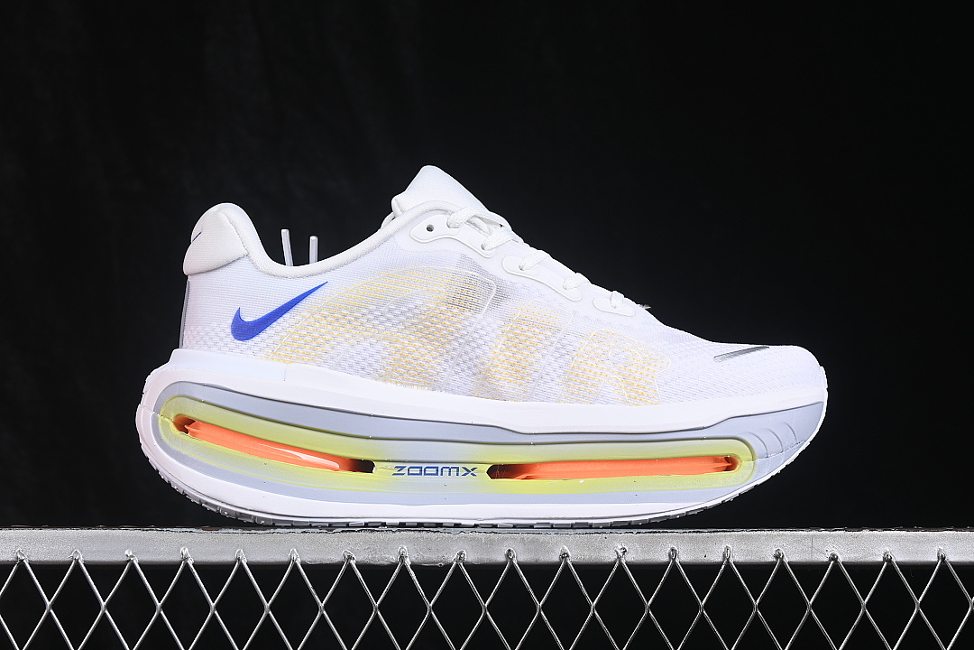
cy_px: 325
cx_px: 487
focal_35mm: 75
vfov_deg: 18.2
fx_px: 2029
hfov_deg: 27.0
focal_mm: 50
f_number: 8
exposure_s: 1/80
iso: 160
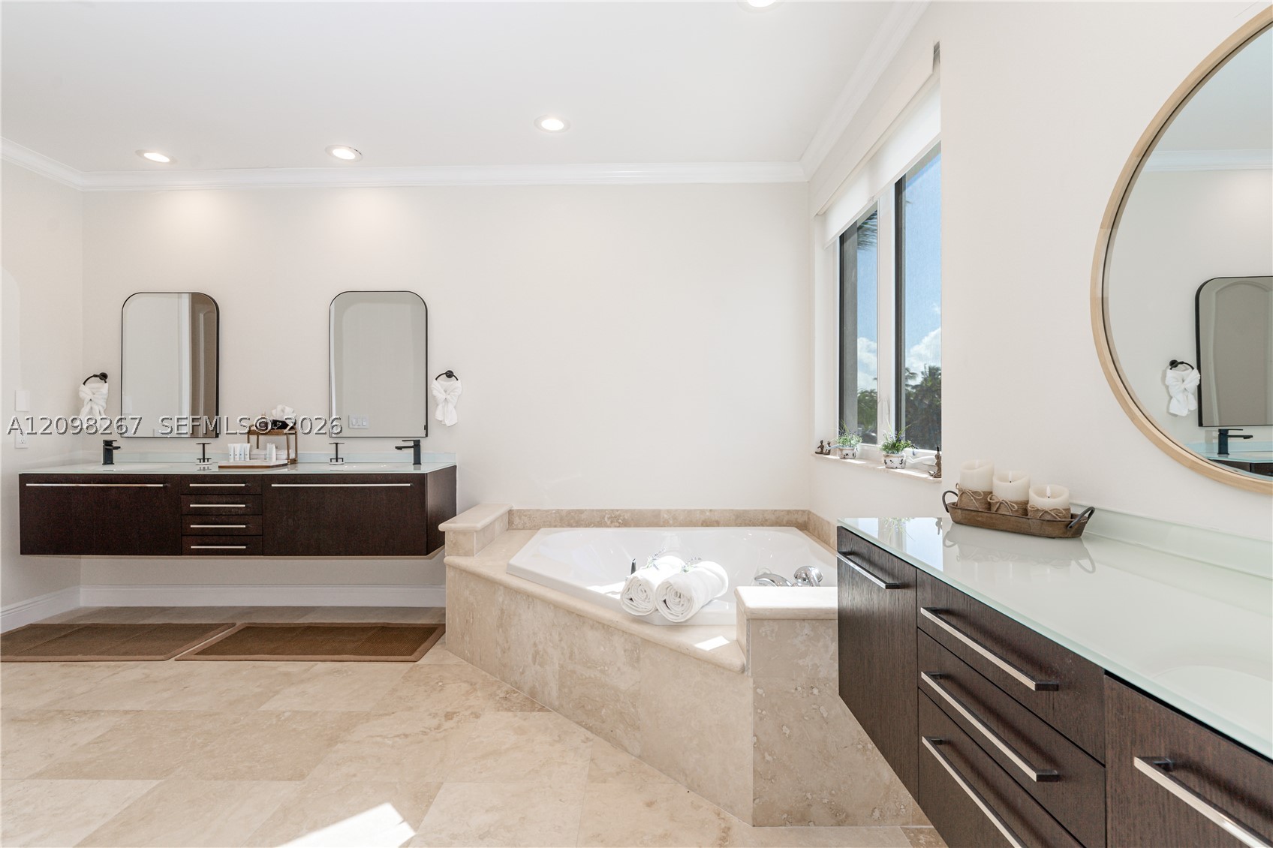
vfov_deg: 73.7
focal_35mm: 16
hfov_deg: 96.7
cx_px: 636
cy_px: 424
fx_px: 566
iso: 100
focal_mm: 16
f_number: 8
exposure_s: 1/40
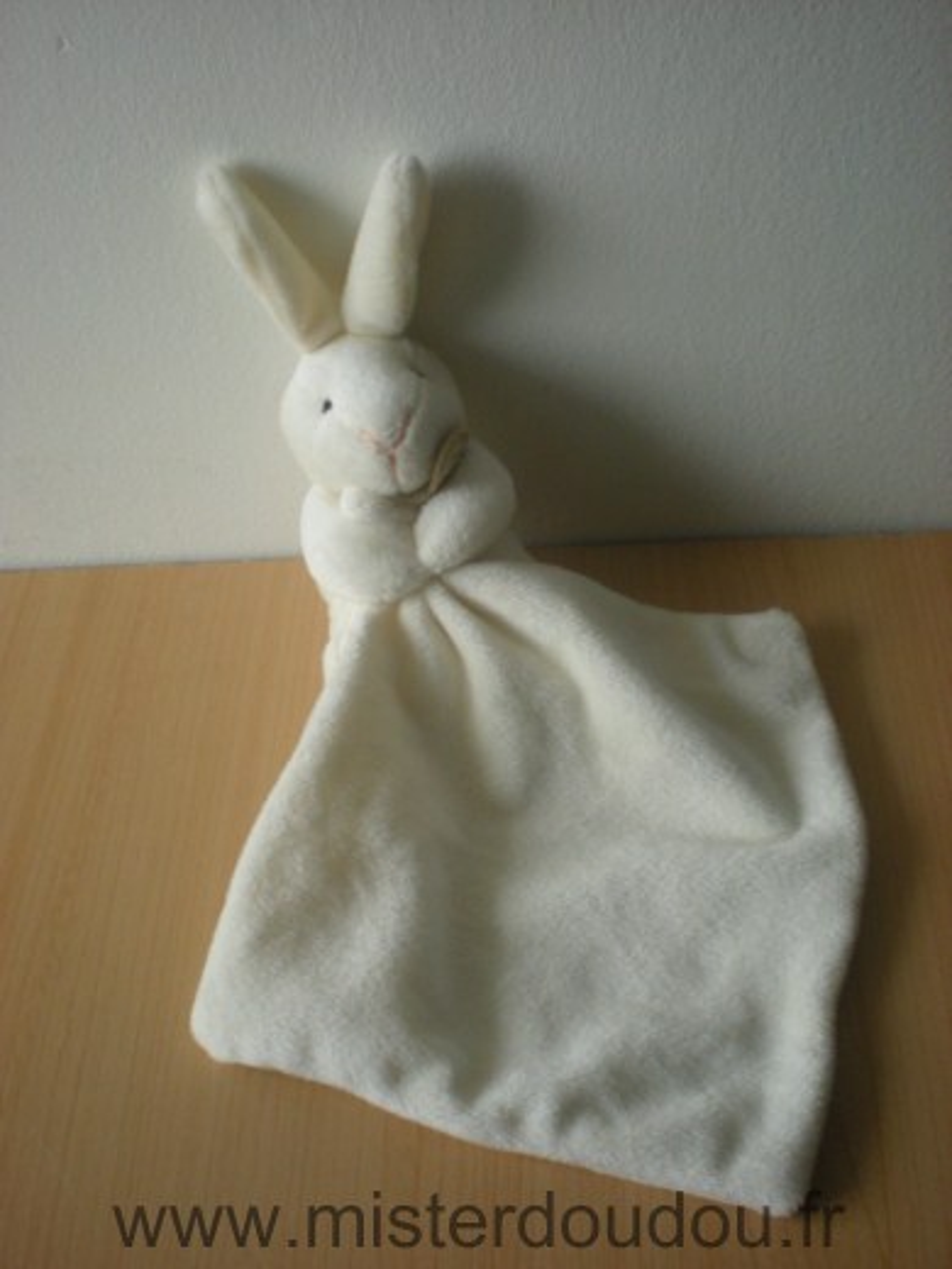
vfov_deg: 49.0
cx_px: 476
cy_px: 634
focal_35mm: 38
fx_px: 1393
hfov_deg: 37.7
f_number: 3.1
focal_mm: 6.3
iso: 179
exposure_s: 1/61.2
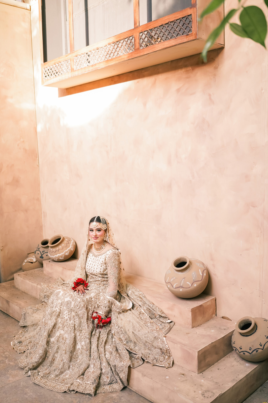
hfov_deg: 37.9
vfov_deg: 54.4
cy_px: 202
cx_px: 134
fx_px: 391
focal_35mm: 35
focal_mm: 35
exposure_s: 1/400
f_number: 2.8
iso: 800
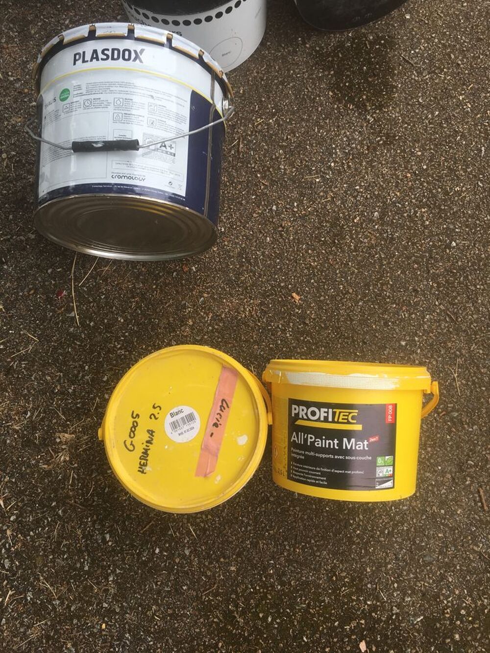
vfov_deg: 61.7
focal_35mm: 29
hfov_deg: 48.2
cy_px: 326
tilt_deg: -73.3
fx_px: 547
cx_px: 245
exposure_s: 1/124
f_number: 2.2
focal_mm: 4.15
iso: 25
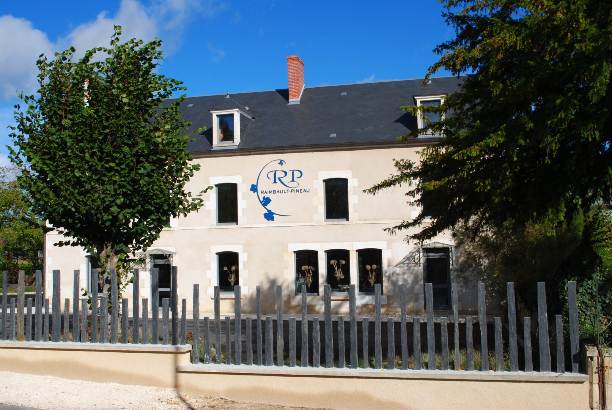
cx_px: 306
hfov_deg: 49.5
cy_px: 205
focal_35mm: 39
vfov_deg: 34.3
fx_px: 664
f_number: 10
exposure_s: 1/250
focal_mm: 26
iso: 110
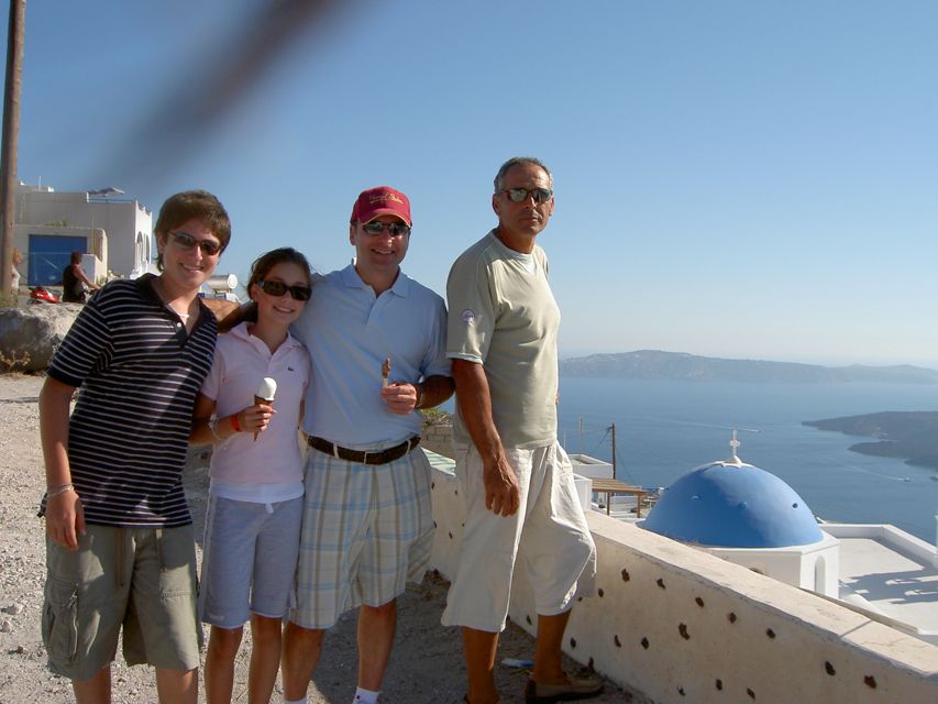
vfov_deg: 41.8
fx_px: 921
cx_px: 469
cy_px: 352
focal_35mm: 34
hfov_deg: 54.0
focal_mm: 5.6
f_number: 4.7
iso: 50
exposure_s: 1/640
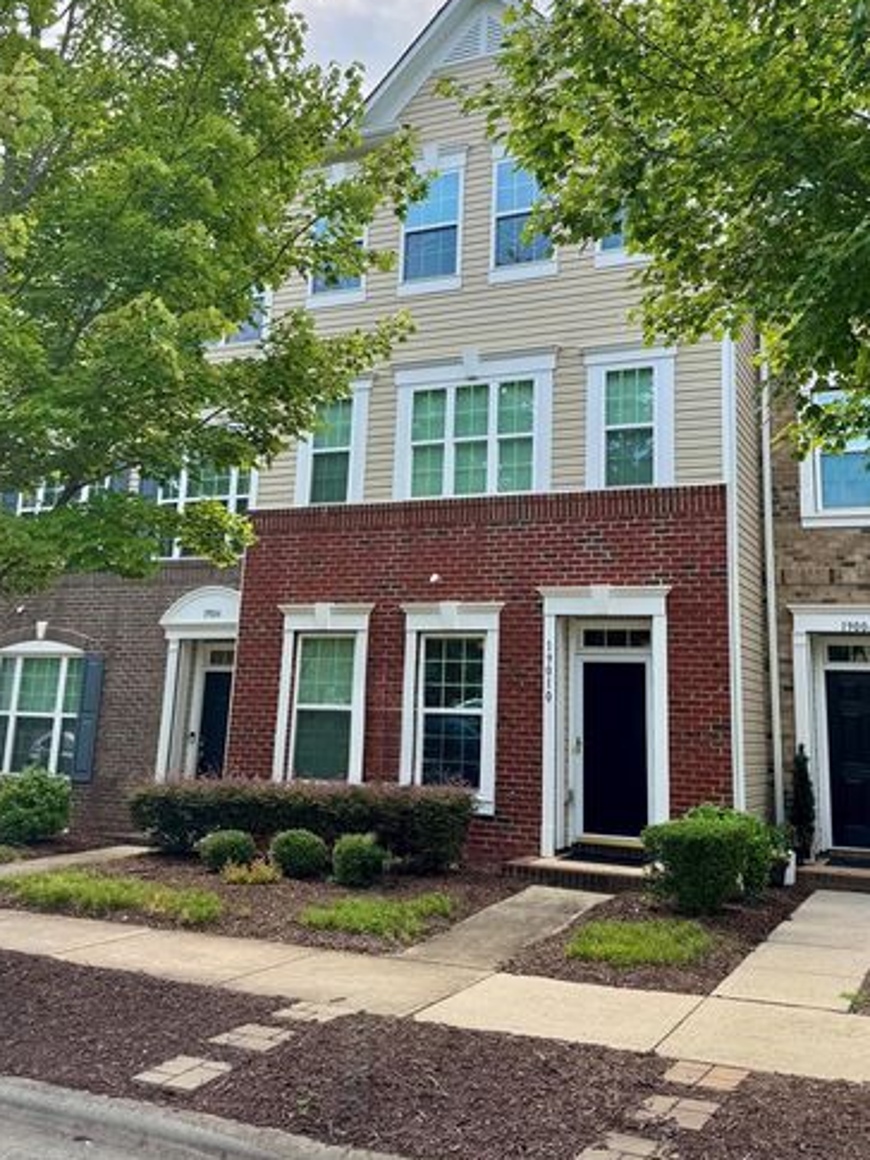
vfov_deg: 54.9
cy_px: 456
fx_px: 1105
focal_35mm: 33
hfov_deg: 42.9
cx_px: 473
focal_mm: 6.76
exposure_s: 1/1094
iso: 80
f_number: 1.78
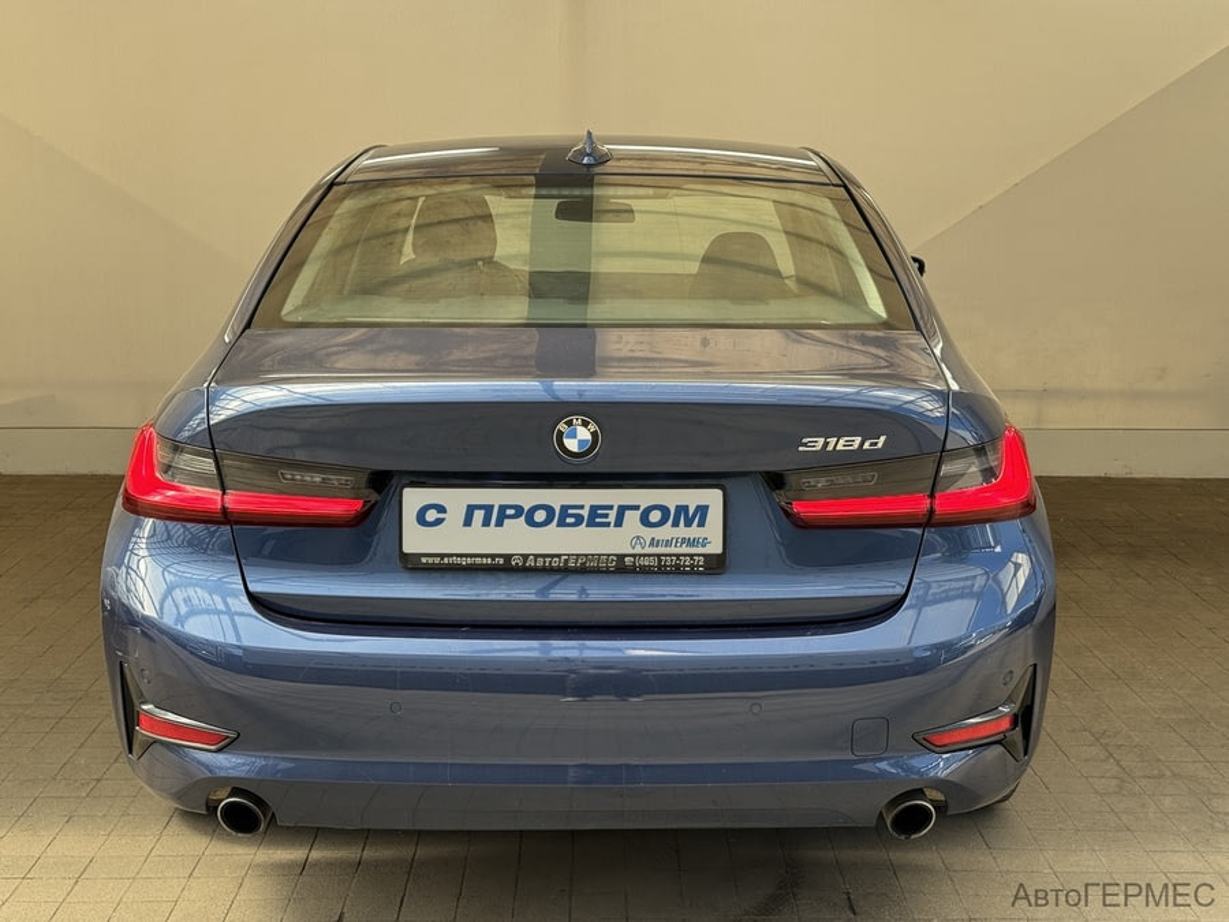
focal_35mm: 48
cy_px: 461
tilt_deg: -12.2
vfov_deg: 30.3
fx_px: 1704
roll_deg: -1.1
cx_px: 614
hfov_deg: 39.7
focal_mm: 6.76
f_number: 1.78
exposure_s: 1/582
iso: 64
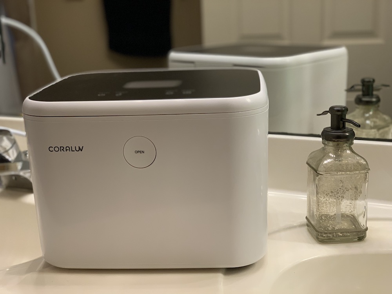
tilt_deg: -15.9
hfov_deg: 36.8
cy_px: 147
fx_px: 589
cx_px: 196
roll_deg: +2.2
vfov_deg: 28.0
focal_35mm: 52
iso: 160
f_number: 2.4
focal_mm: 6
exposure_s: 1/60
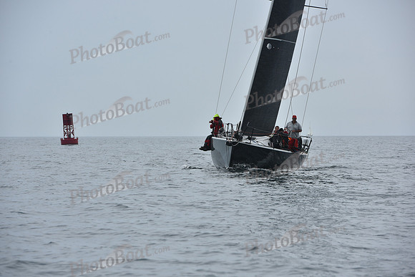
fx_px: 2306
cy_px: 138
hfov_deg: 10.3
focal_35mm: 200
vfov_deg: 6.9
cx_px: 208
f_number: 9
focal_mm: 200
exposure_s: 1/800
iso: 250
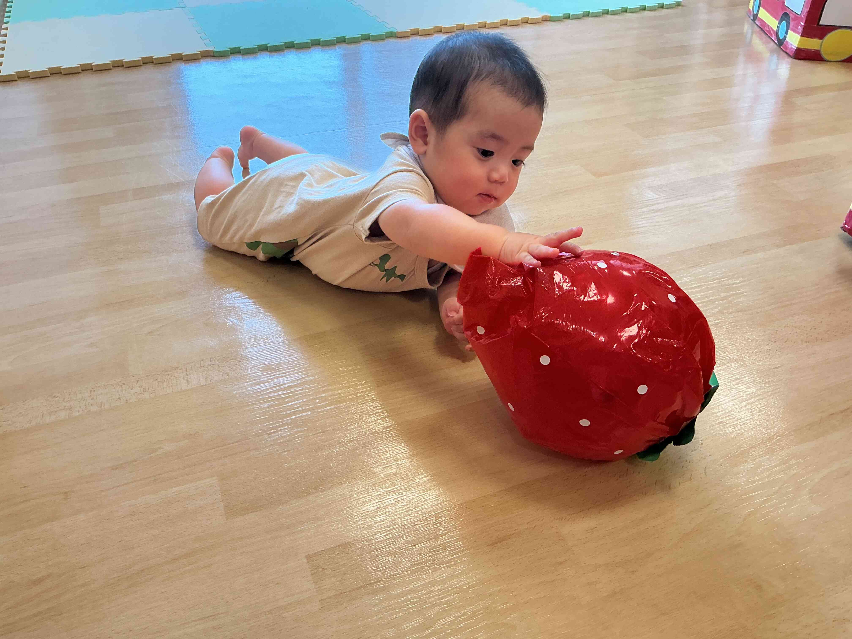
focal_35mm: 29
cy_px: 320
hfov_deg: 61.7
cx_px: 426
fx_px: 714
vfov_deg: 48.2
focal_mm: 3
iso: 32
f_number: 1.8
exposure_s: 1/100
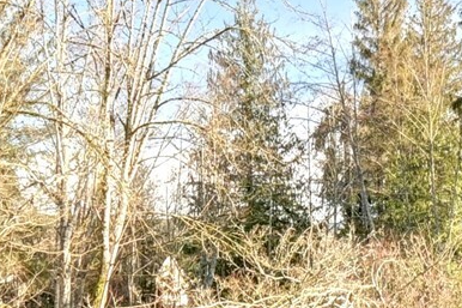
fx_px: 847
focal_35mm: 66
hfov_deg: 29.4
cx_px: 409
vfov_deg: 20.2
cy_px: 280
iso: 800
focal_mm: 10
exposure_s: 1/40
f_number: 11
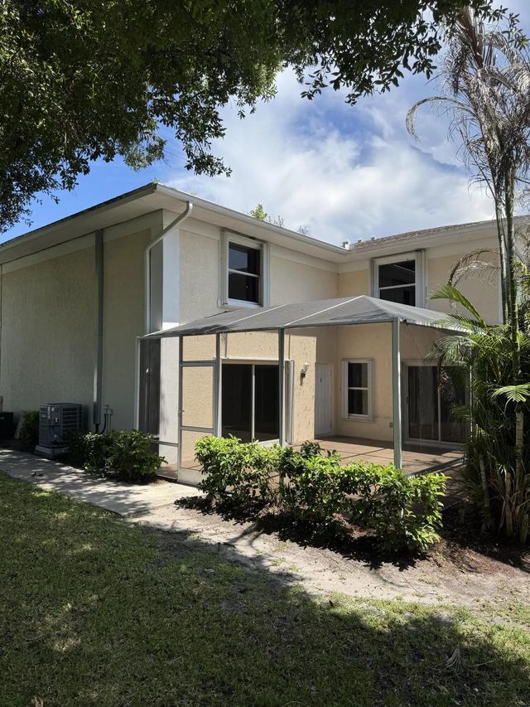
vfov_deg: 71.6
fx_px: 490
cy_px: 354
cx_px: 265
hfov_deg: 56.8
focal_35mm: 24
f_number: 1.78
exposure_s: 1/3096
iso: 80
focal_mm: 6.76
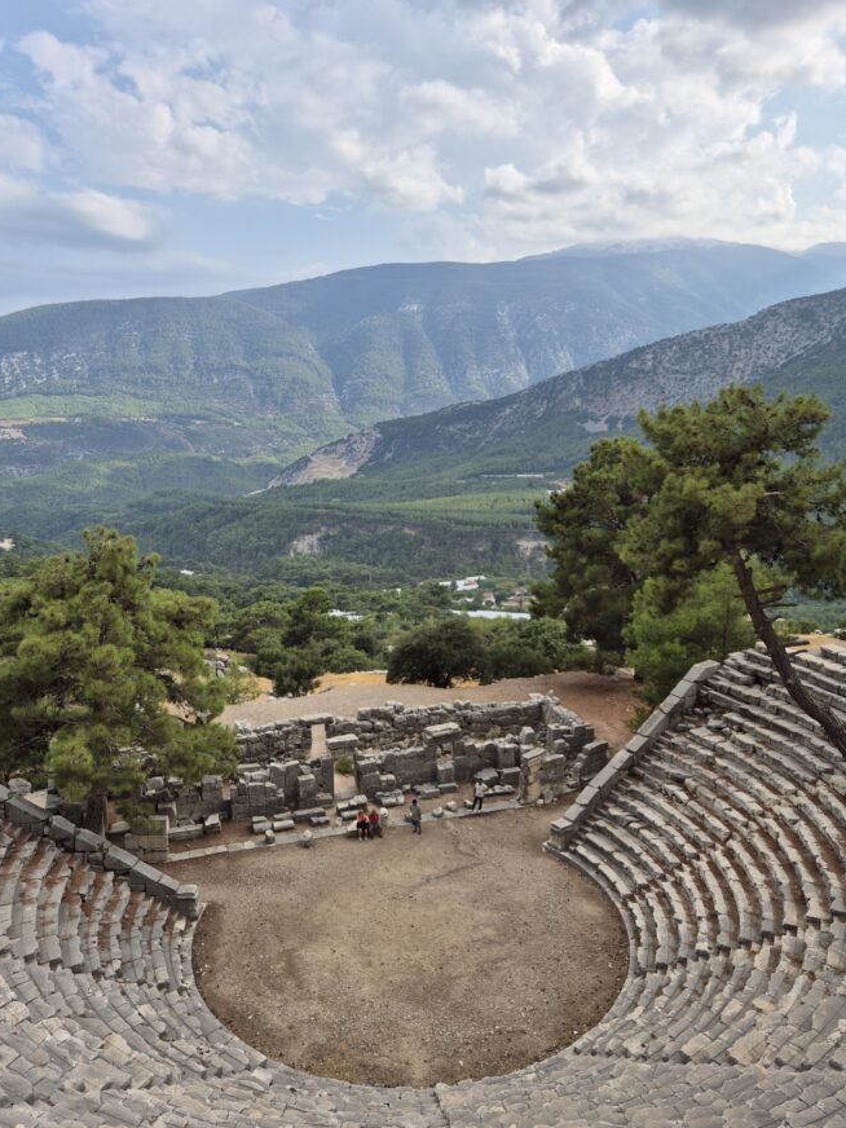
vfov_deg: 65.3
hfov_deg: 51.4
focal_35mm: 27
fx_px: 880
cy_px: 602
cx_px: 422
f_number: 1.8
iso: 25
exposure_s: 1/1396
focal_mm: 5.4
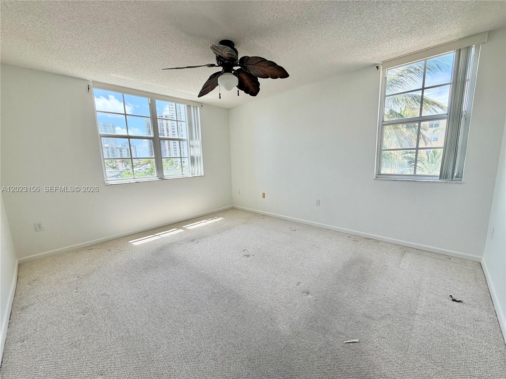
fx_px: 205
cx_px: 253
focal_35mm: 14
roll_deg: +2.6
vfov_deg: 85.7
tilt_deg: -8.1
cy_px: 190
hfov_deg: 102.1
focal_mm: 2.22
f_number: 2.2
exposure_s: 1/229
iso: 50
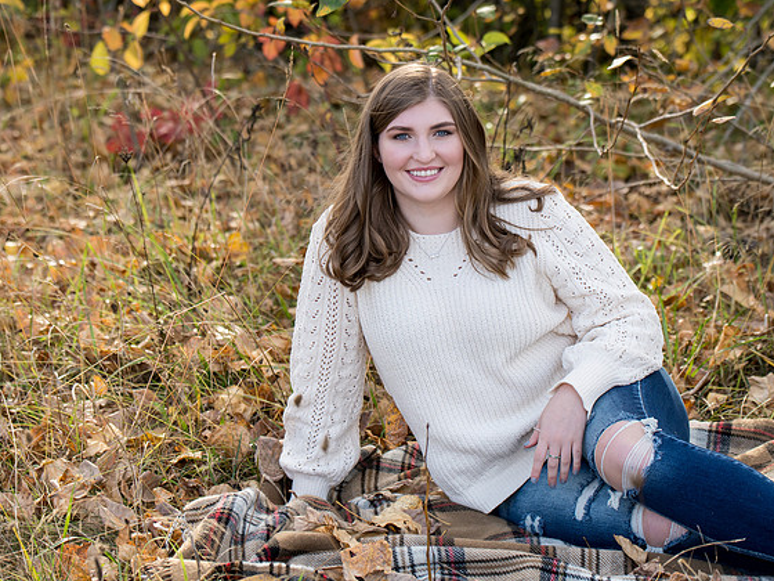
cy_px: 216
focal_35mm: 111
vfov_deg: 13.3
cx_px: 299
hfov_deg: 17.7
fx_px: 2482
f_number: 4
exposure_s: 1/500
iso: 200
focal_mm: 80
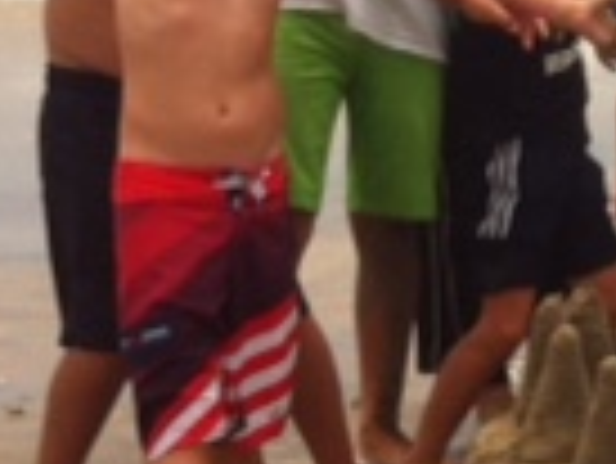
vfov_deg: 9.1
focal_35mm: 163
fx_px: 2903
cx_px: 1030
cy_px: 63
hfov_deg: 11.4
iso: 80
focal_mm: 3.85
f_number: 2.8
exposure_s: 1/1885
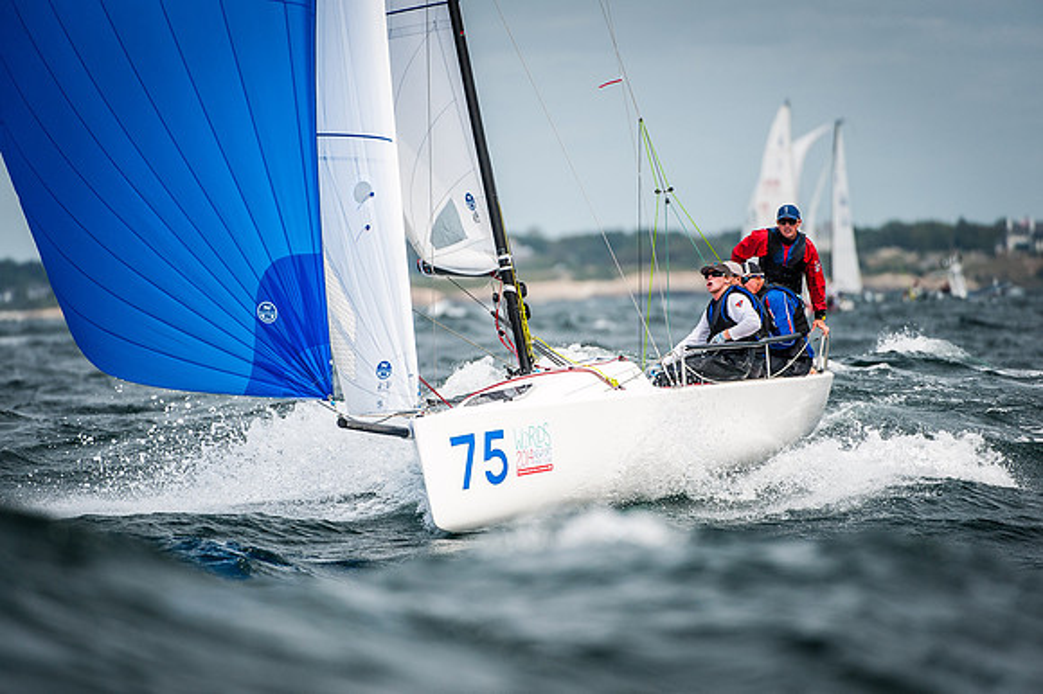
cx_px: 522
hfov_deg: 5.3
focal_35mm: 393
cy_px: 347
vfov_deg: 3.5
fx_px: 11371
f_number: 4
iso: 320
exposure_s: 1/4000
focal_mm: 380
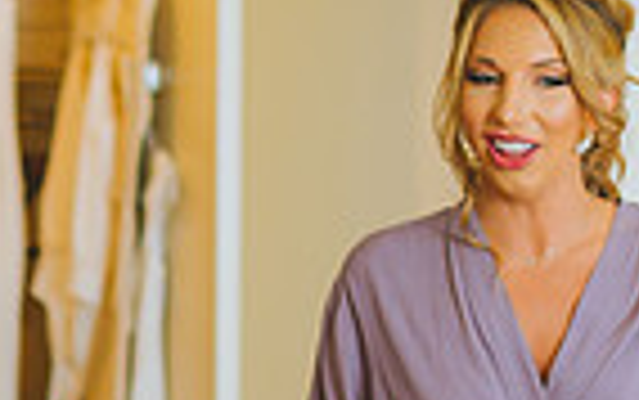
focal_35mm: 208
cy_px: 683
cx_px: -54
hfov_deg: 10.0
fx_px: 3625
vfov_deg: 6.2
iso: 400
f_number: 2
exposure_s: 1/250
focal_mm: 50
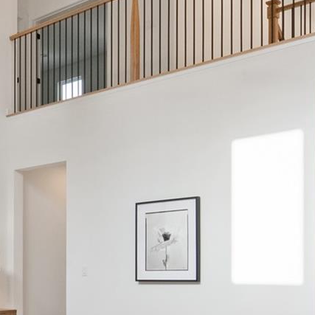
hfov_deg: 27.9
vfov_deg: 29.0
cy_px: 276
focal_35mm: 57
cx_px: -13
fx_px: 587
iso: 800
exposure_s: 1/400
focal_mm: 14
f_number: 13
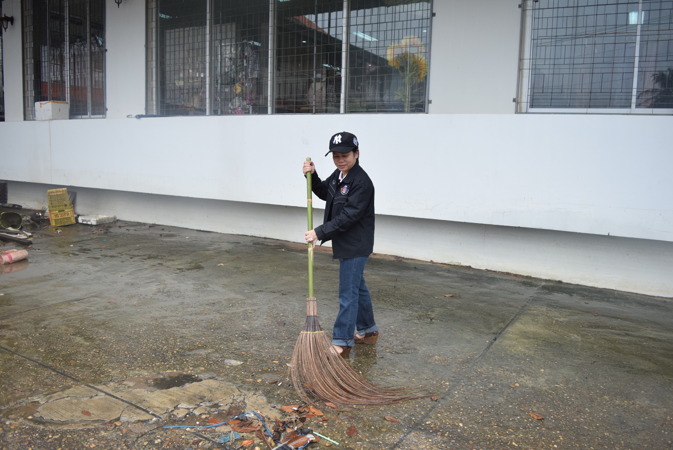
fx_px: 505
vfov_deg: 48.0
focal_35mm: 27
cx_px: 336
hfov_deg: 67.3
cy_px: 225
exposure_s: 1/1000
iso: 800
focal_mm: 18
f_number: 3.5
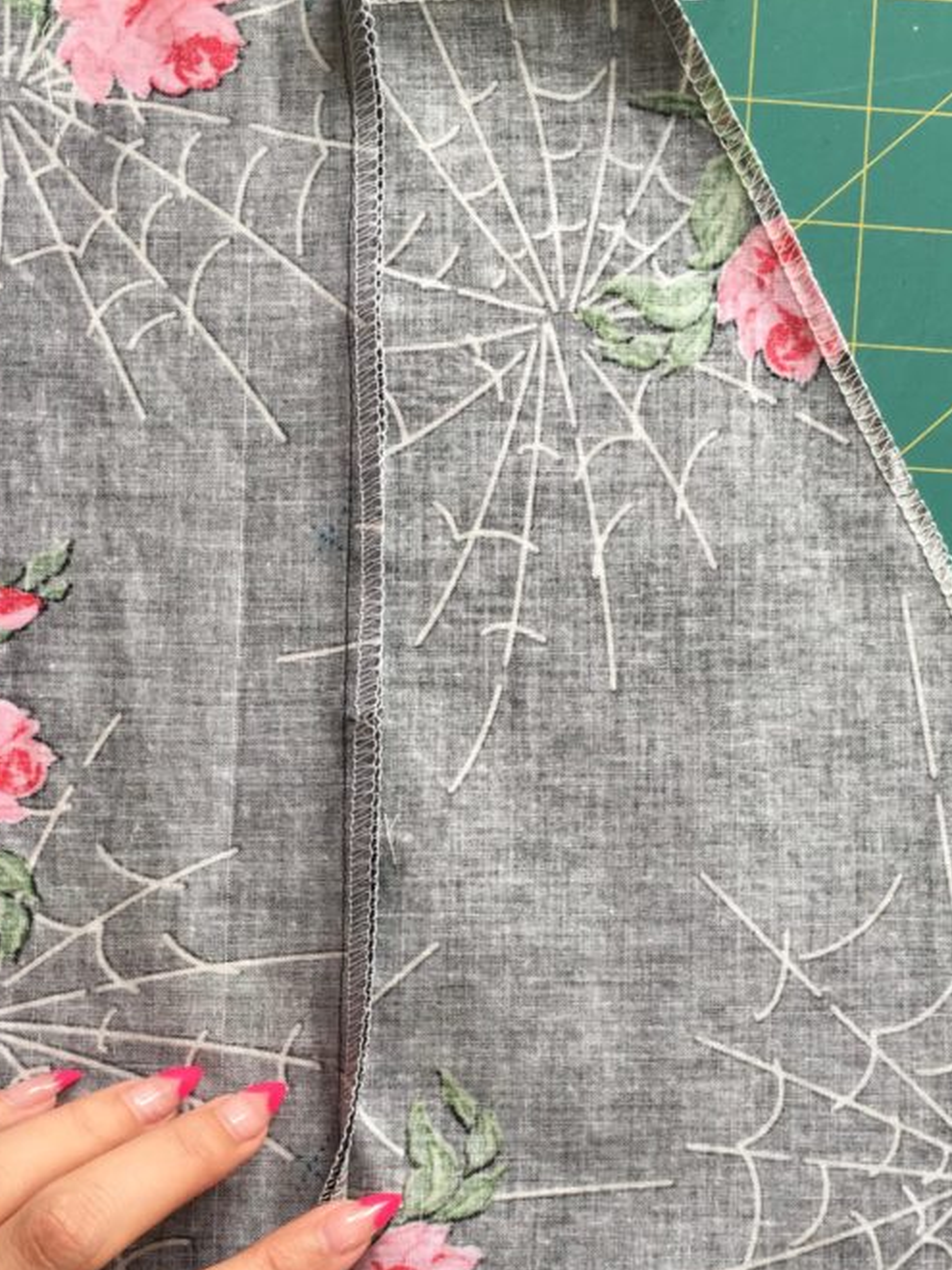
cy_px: 889
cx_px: 556
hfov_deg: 32.1
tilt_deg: -86.1
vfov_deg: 41.3
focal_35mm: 45
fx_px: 1650
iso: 32
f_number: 2.2
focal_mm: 4.15
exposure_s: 1/120
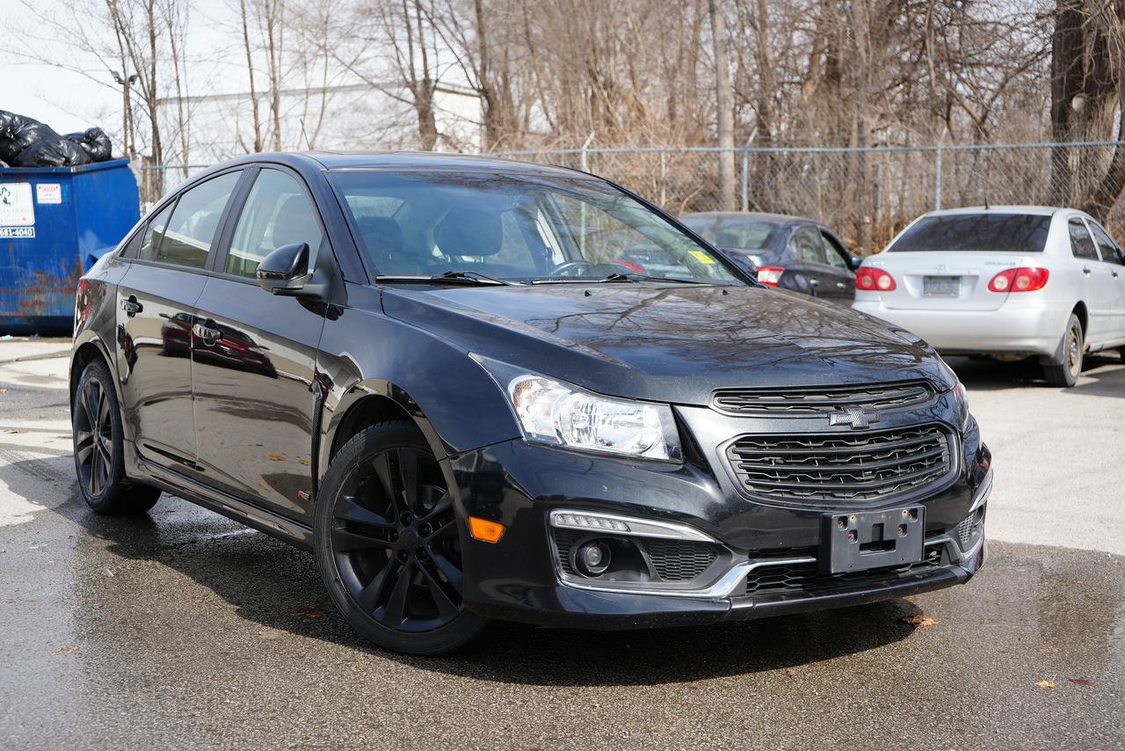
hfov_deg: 41.9
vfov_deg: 28.7
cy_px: 376
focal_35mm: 47
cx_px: 562
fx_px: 1469
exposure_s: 1/320
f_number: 5.6
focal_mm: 47
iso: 100
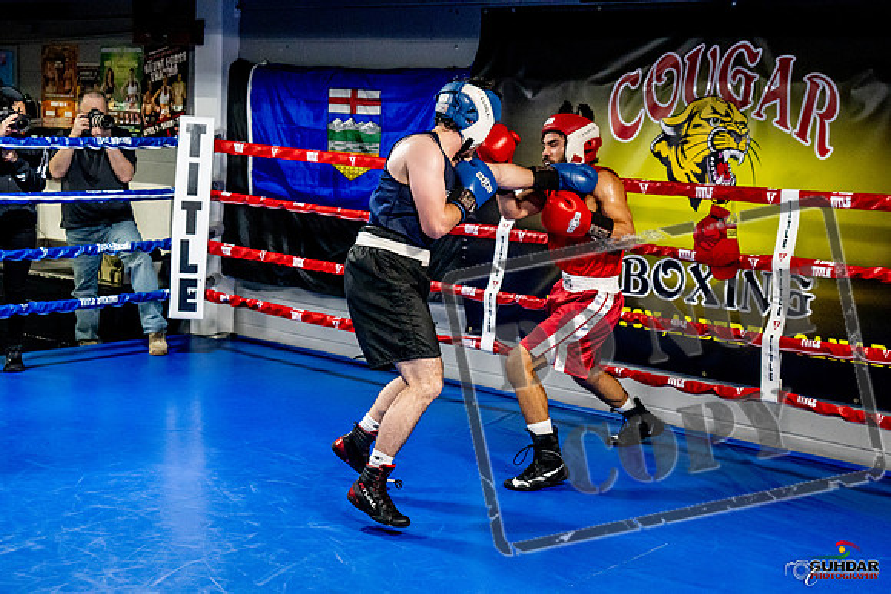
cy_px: 297
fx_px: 1287
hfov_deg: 38.2
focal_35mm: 52
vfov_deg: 26.0
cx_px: 446
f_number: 2.8
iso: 5000
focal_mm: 35
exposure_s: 1/800
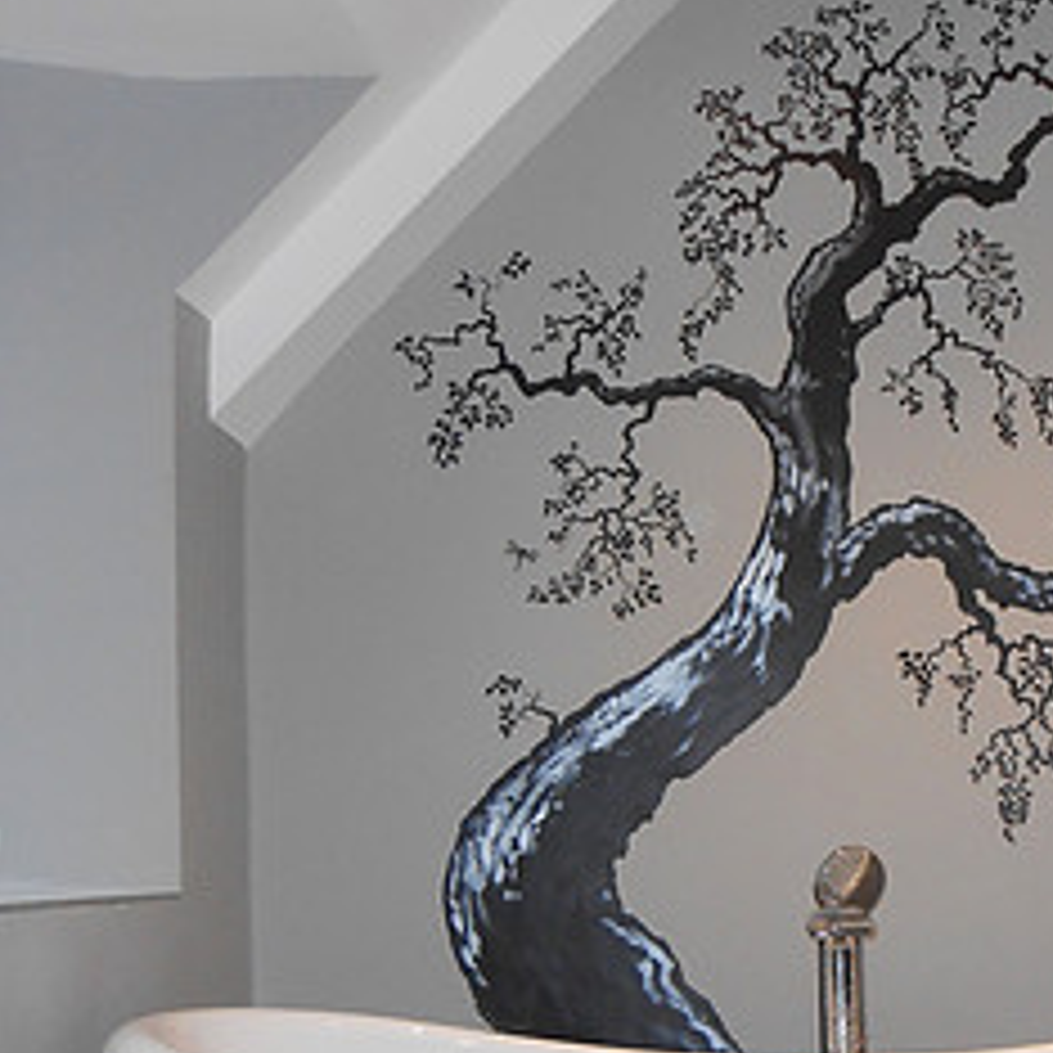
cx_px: 830
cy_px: 837
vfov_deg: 29.4
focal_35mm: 57
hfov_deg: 29.4
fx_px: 1962
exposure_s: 1/25
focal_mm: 4.6
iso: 200
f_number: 3.5
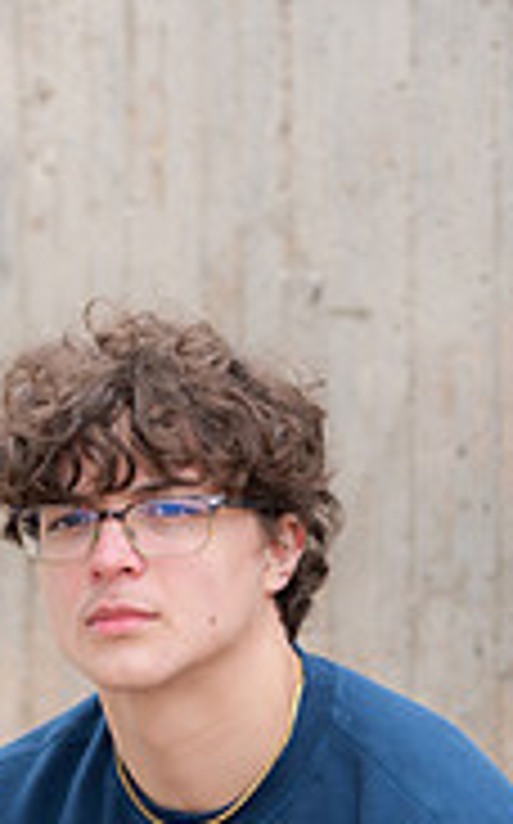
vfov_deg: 9.8
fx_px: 4776
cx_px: 104
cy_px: 617
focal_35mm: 213
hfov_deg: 6.1
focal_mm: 85
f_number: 3.5
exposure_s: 1/125
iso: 80
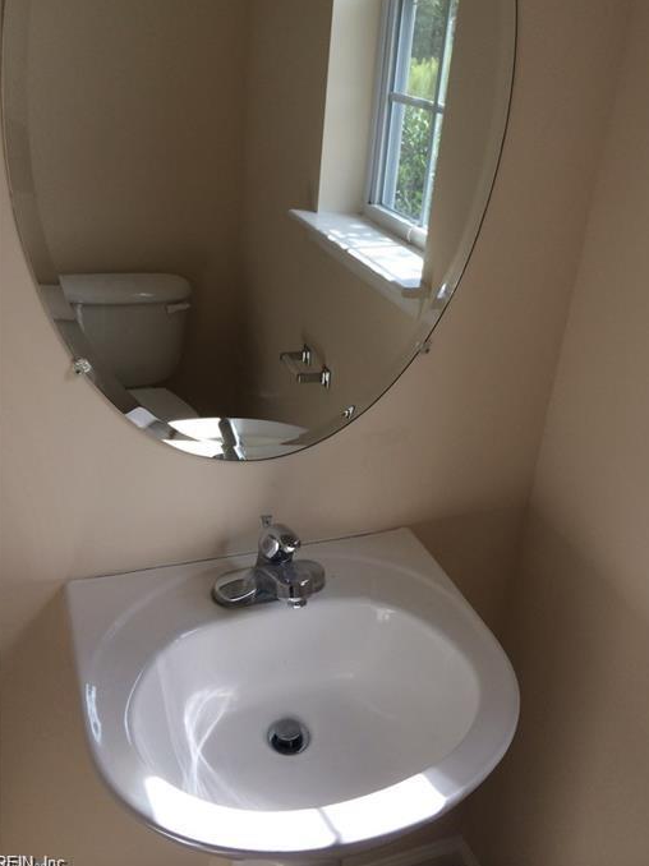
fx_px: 850
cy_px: 384
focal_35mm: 34
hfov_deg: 41.7
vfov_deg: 53.9
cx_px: 360
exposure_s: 1/373
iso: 32
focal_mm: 4.12
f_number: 2.2
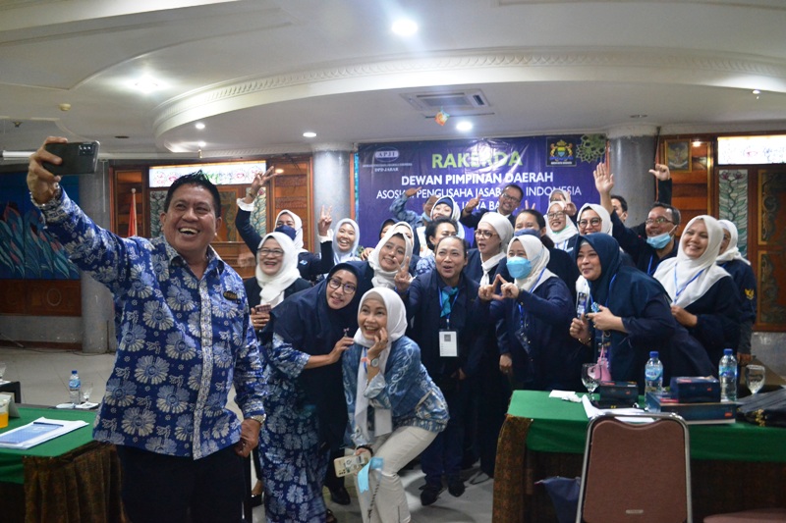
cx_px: 393
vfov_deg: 43.6
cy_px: 262
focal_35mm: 30
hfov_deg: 61.9
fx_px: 655
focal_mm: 20
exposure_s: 1/30
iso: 1600
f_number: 5.6
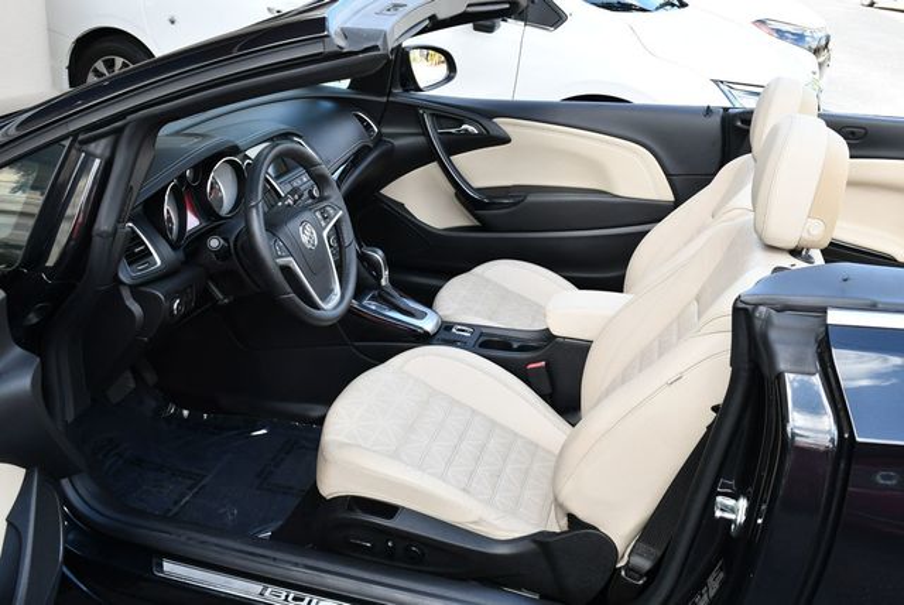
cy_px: 302
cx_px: 452
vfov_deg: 36.9
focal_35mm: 36
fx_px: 905
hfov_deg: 53.1
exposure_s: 1/250
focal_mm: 18
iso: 400
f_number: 5.6
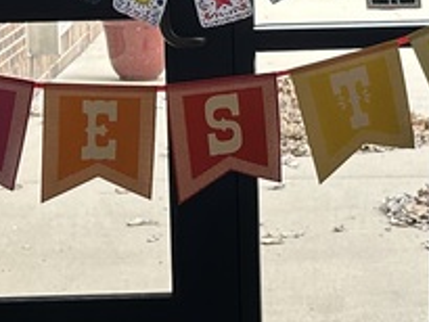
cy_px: 88
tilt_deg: -7.7
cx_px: 234
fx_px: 1488
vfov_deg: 12.3
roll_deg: +1.3
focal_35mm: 120
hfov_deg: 16.4
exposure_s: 1/301
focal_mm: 6.86
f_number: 1.78
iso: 125
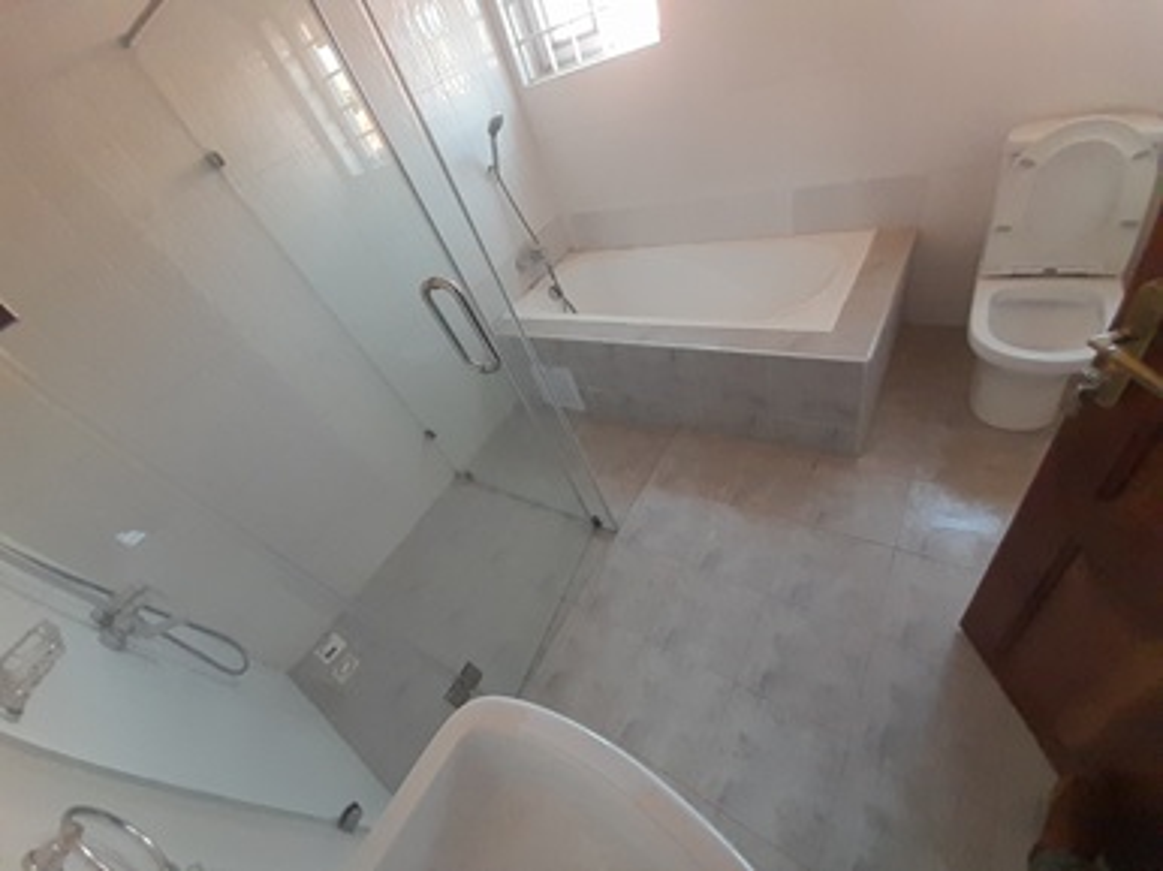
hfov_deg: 106.2
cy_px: 436
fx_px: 436
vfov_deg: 89.9
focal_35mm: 13
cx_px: 582
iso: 160
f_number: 2.2
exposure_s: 1/50
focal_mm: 1.13
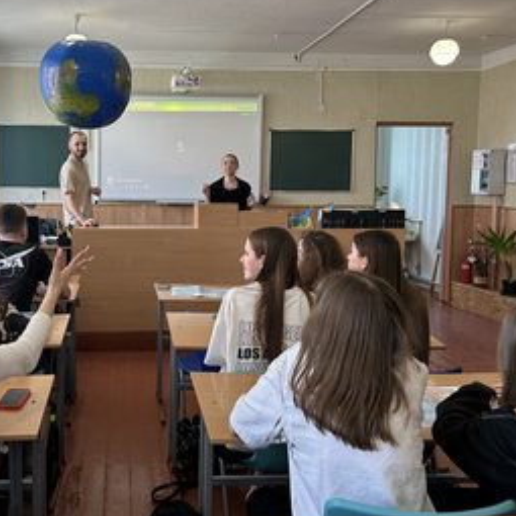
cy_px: 241
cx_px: 156
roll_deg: +0.0
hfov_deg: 45.1
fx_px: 607
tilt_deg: -3.8
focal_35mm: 36
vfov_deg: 46.0
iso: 64
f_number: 1.5
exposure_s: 1/120
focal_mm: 5.7
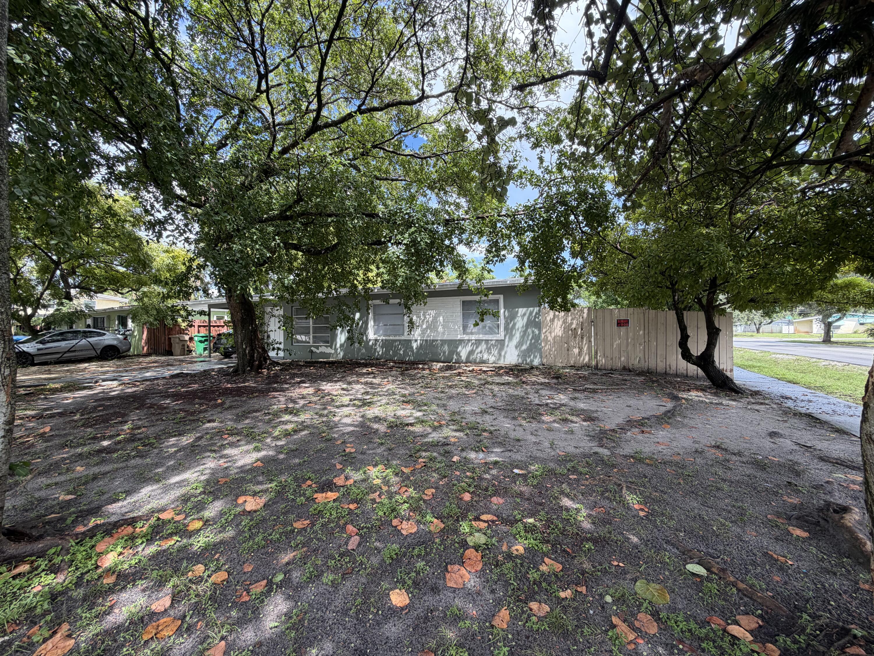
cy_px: 328
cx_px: 437
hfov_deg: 102.1
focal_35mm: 14
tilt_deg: +0.4
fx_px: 353
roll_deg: +0.5
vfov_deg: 85.7
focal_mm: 2.22
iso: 50
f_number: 2.2
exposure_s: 1/214
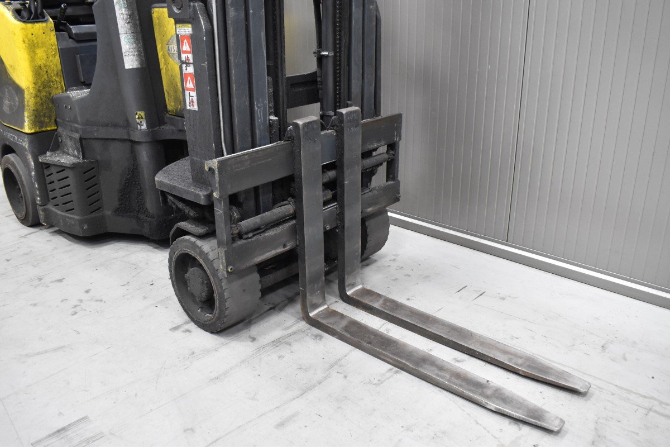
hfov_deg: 61.9
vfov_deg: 43.6
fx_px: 558
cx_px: 335
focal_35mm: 30
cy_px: 224
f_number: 4.5
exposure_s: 1/30
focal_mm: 20
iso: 1600
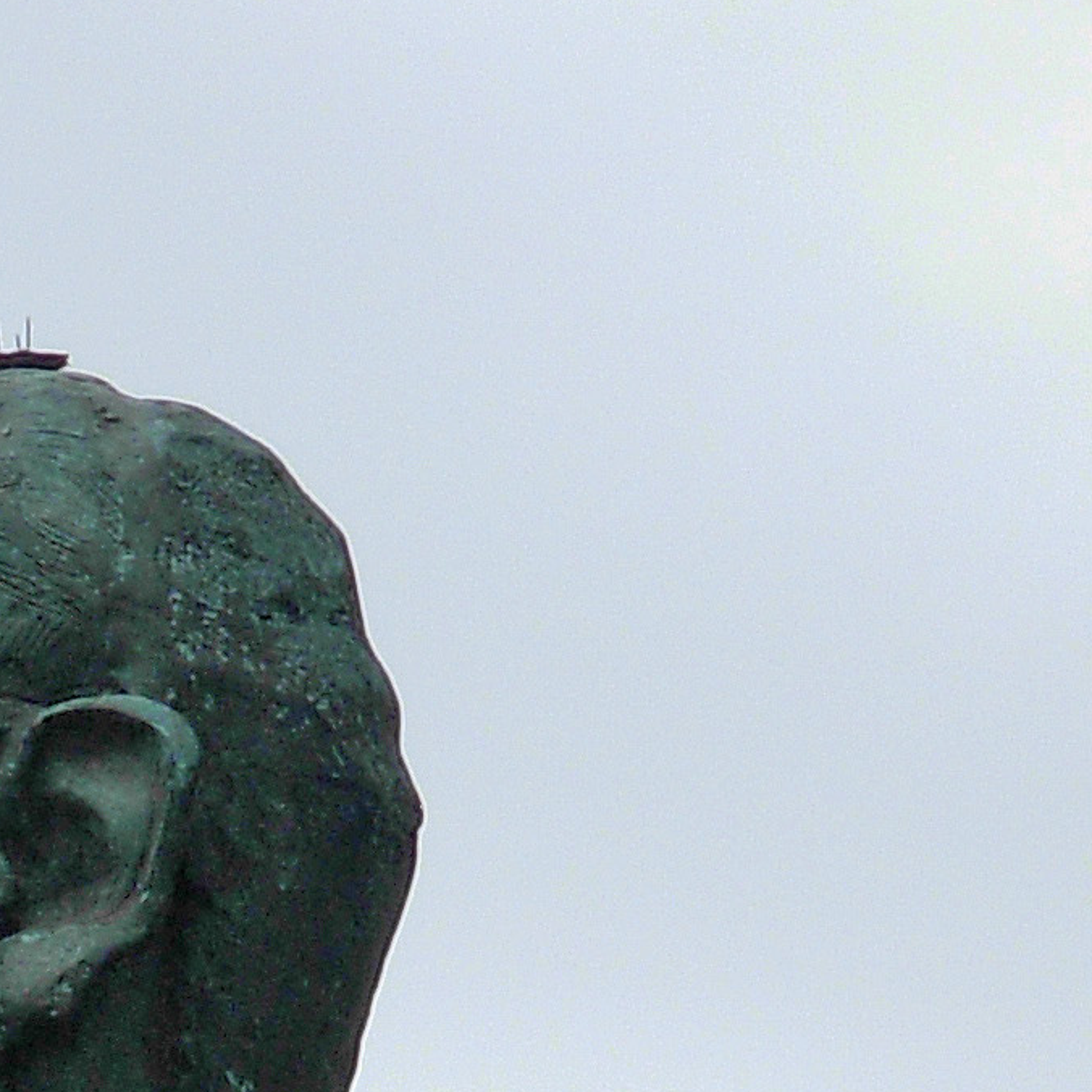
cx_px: -756
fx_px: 27232
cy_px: 1722
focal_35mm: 763
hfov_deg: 2.3
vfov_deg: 2.3
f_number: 5
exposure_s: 1/102
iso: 79
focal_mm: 31.4
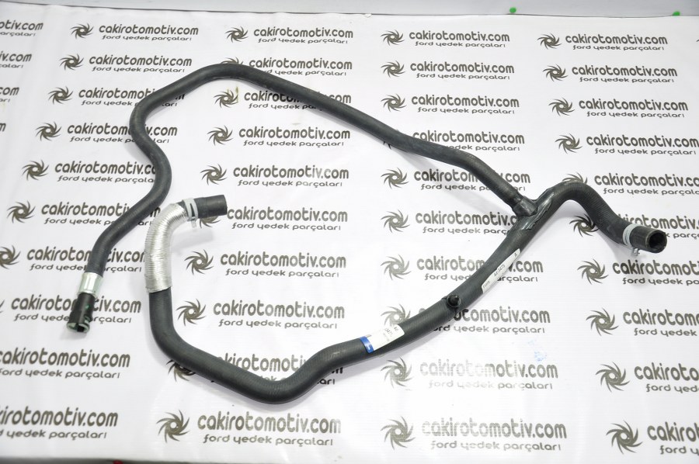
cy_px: 232
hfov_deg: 53.2
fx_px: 698
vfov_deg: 36.8
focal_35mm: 36
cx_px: 350
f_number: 4
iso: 200
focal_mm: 24
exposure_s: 1/15
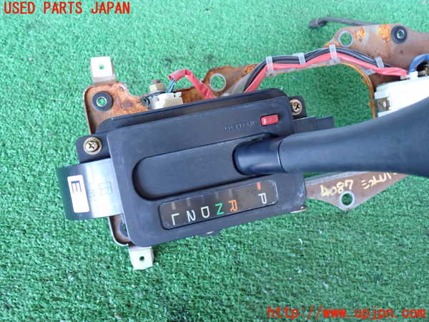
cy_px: 161
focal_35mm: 32
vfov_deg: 44.2
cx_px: 214
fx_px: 397
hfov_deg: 56.8
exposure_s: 1/30
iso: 400
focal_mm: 5.79
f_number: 2.4
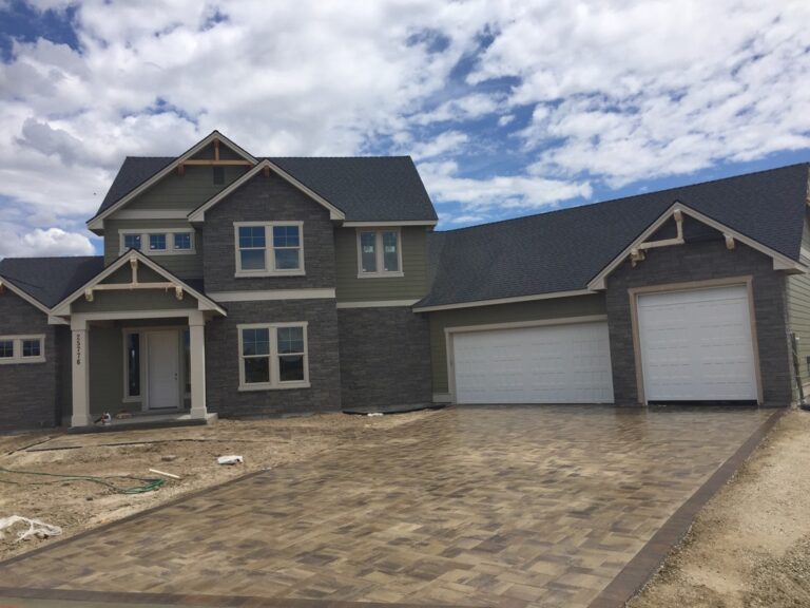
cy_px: 304
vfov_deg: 48.2
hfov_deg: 61.7
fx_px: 679
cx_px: 405
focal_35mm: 29
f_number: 2.2
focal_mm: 4.15
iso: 32
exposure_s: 1/3597
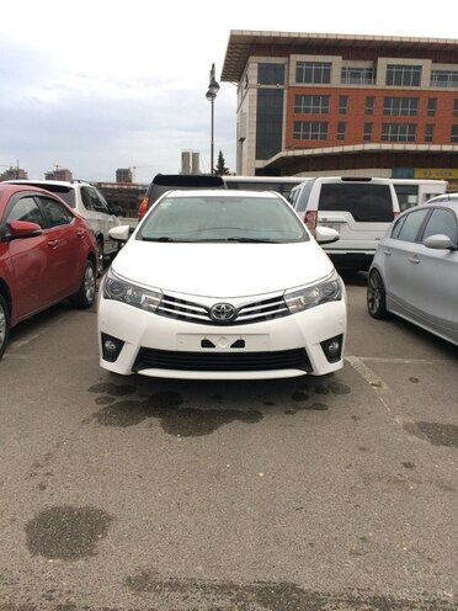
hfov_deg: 48.2
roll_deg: -0.3
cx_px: 229
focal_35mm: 29
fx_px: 512
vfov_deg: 61.7
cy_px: 306
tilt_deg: -10.7
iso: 64
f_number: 2.2
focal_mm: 4.15
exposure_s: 1/100
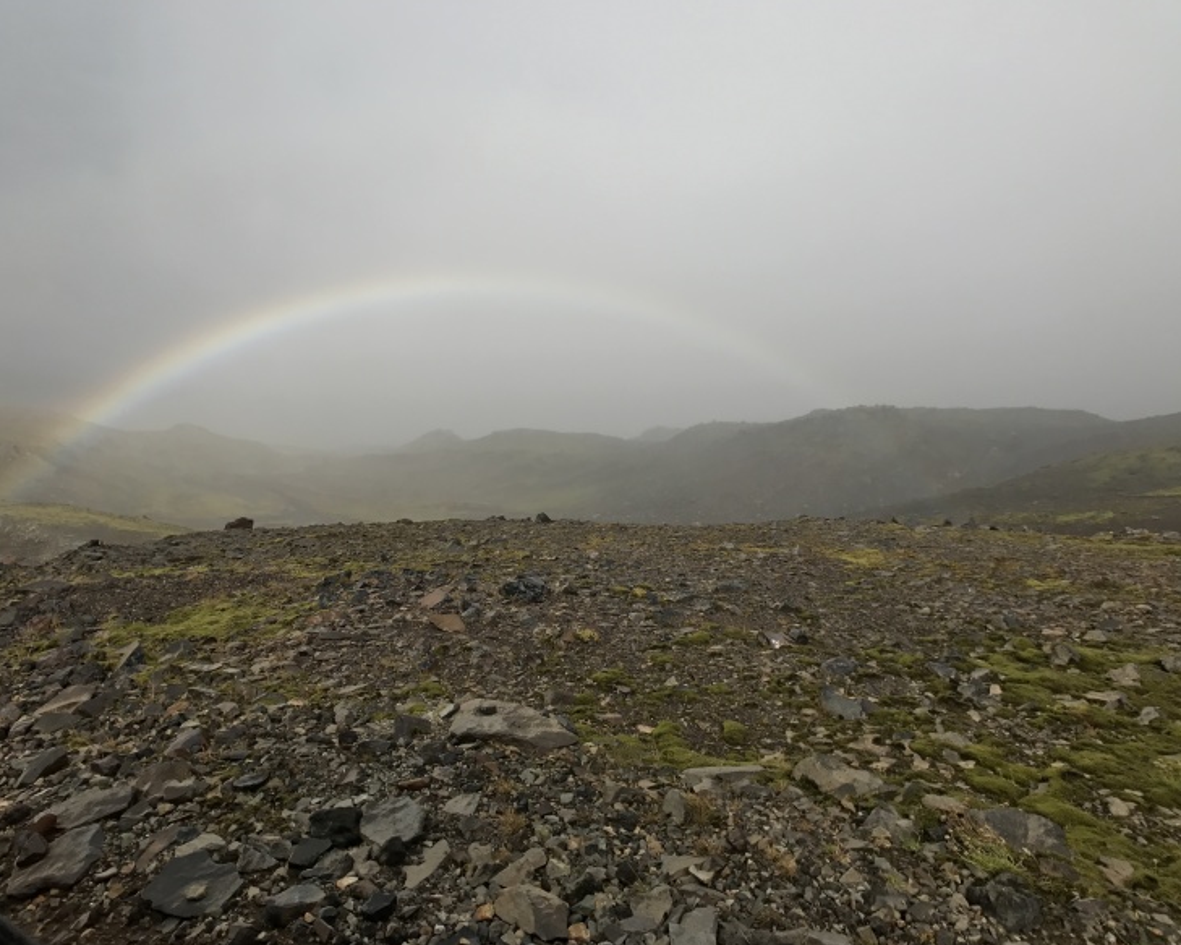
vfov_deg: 48.5
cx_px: 543
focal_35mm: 30
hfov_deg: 58.7
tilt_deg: -5.4
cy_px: 480
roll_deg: -6.3
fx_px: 1048
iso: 20
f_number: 1.8
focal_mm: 3.99
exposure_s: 1/3195
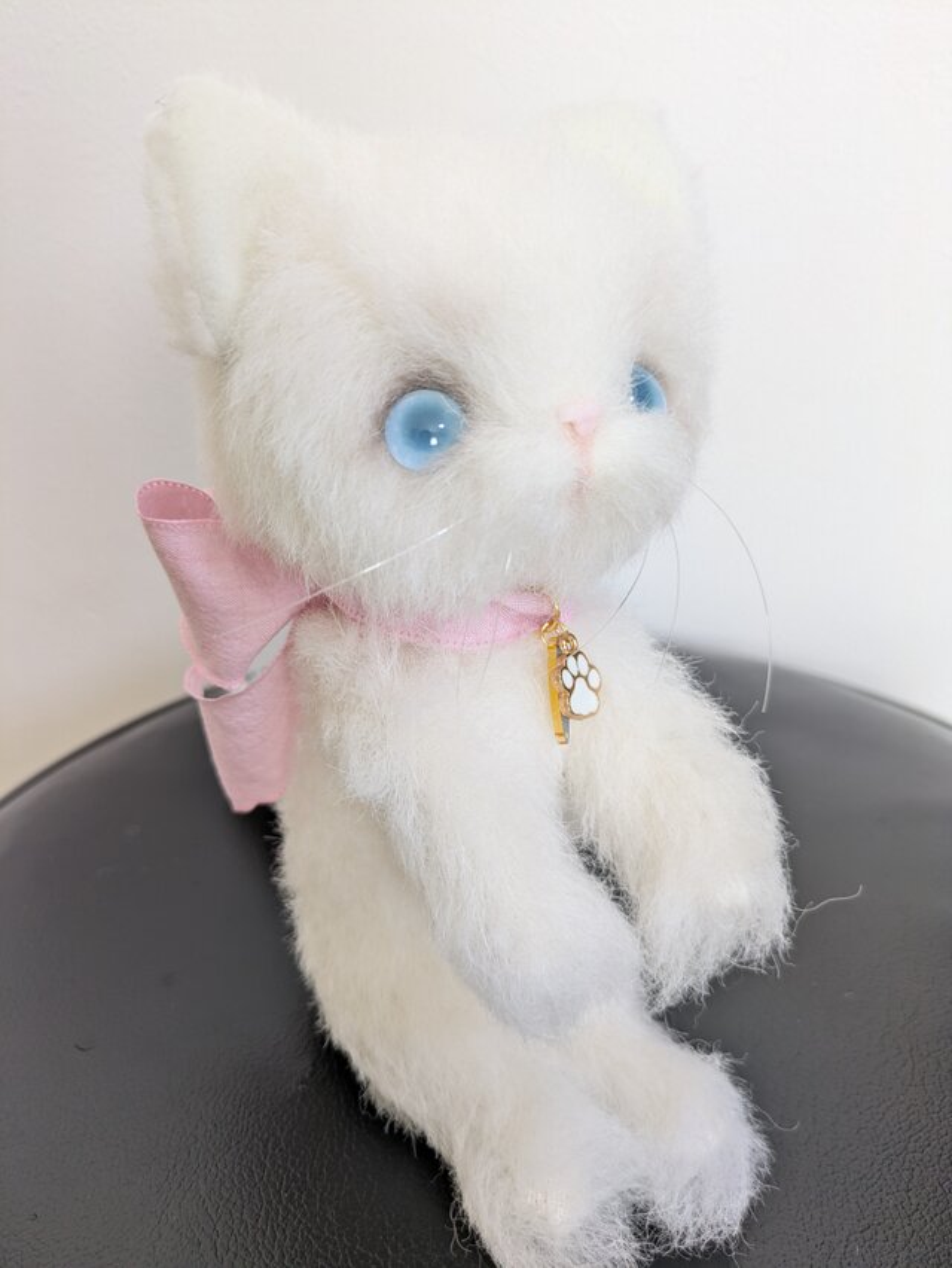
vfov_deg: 69.4
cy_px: 634
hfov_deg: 54.9
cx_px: 476
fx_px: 916
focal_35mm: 25
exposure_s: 1/40
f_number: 1.89
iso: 99
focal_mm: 5.43
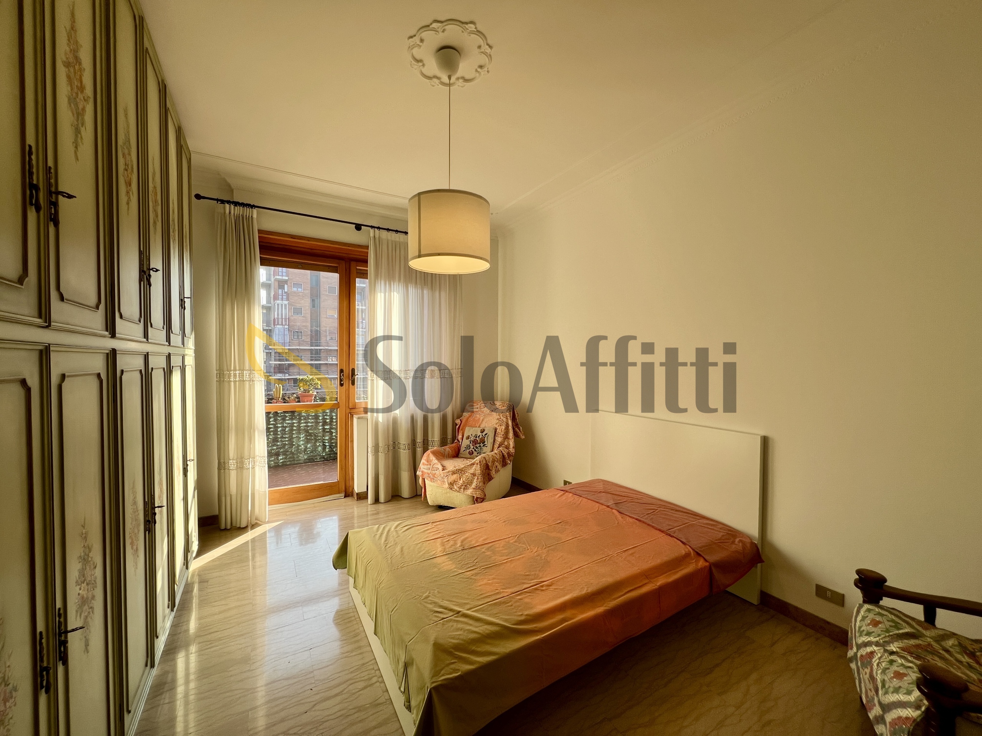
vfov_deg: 89.9
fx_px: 369
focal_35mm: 13
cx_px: 491
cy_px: 368
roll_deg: +0.3
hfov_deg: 106.2
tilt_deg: -1.6
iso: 32
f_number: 1.8
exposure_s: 1/161
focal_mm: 1.57
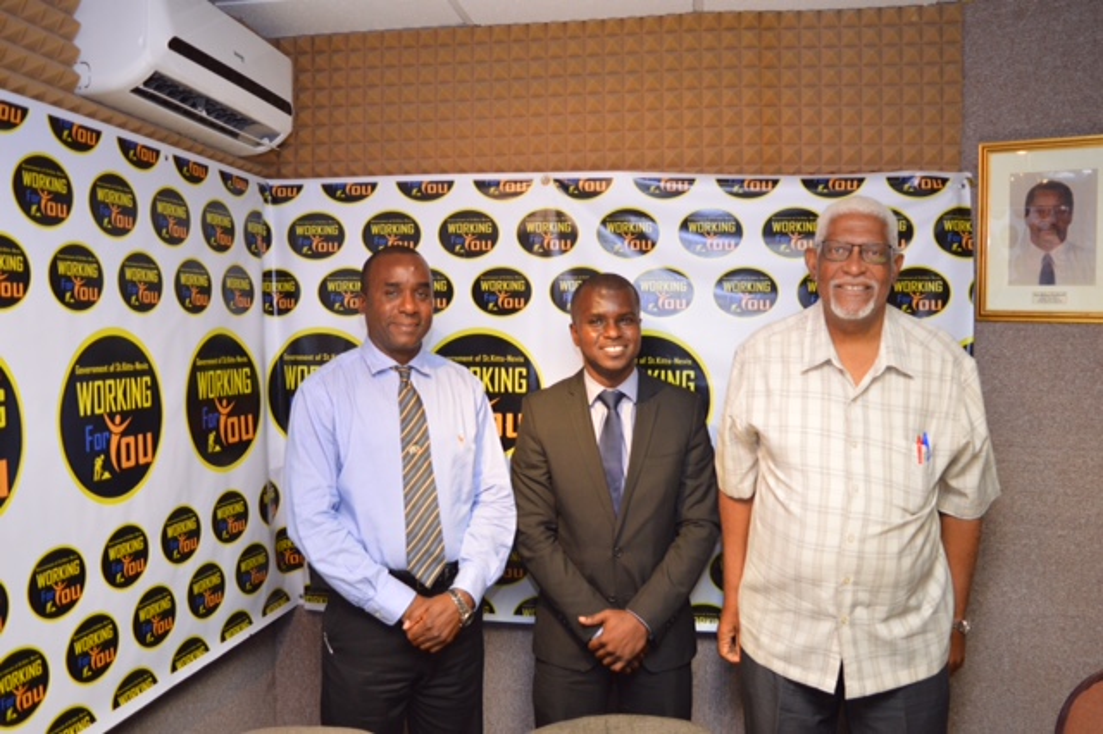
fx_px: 919
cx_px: 552
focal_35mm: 30
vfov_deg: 43.6
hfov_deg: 62.0
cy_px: 367
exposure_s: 1/60
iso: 1000
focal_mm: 20
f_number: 3.8
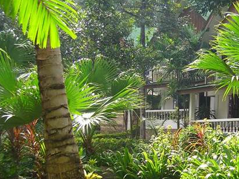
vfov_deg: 19.9
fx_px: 511
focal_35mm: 74
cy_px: 104
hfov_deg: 25.5
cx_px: 219
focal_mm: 7.9
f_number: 2.8
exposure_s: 1/160
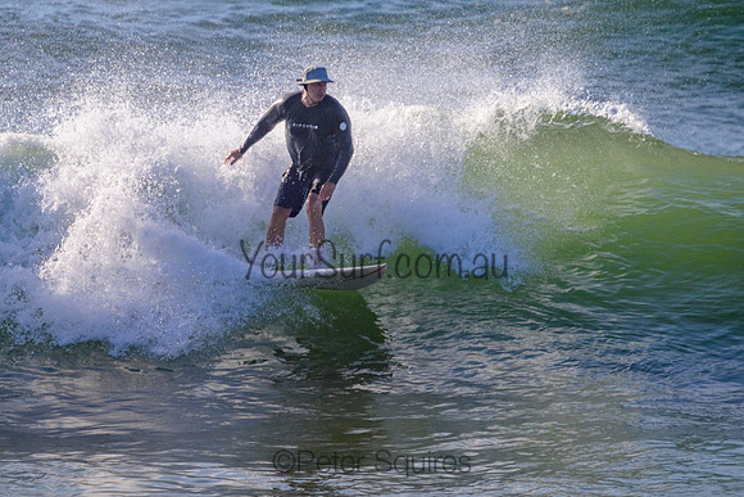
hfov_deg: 2.1
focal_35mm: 987
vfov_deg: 1.4
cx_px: 285
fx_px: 20402
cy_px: 190
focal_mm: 800
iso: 1000
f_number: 11
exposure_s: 1/2000
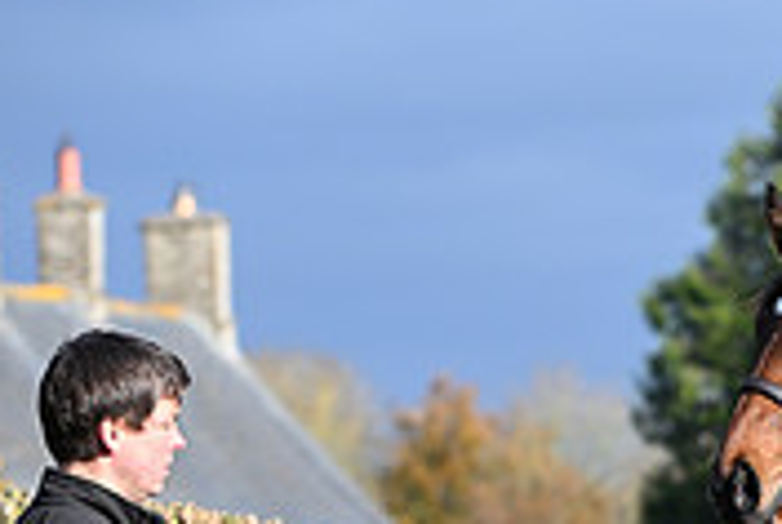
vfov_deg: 3.1
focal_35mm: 444
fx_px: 9661
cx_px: 1200
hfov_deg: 4.6
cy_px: 686
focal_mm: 135
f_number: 4.5
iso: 250
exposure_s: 1/1000
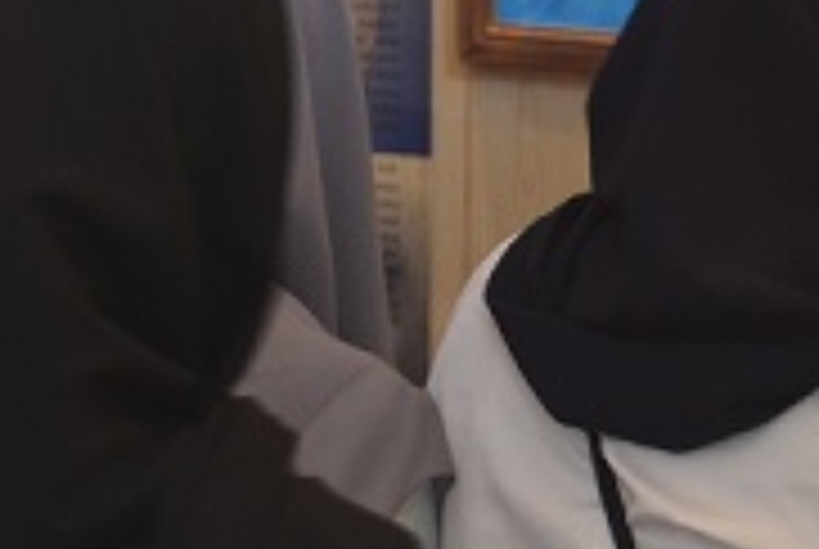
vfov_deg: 8.6
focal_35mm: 158
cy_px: -207
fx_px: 3600
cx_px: 14
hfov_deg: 12.8
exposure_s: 1/13
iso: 800
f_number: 4.8
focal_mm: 32
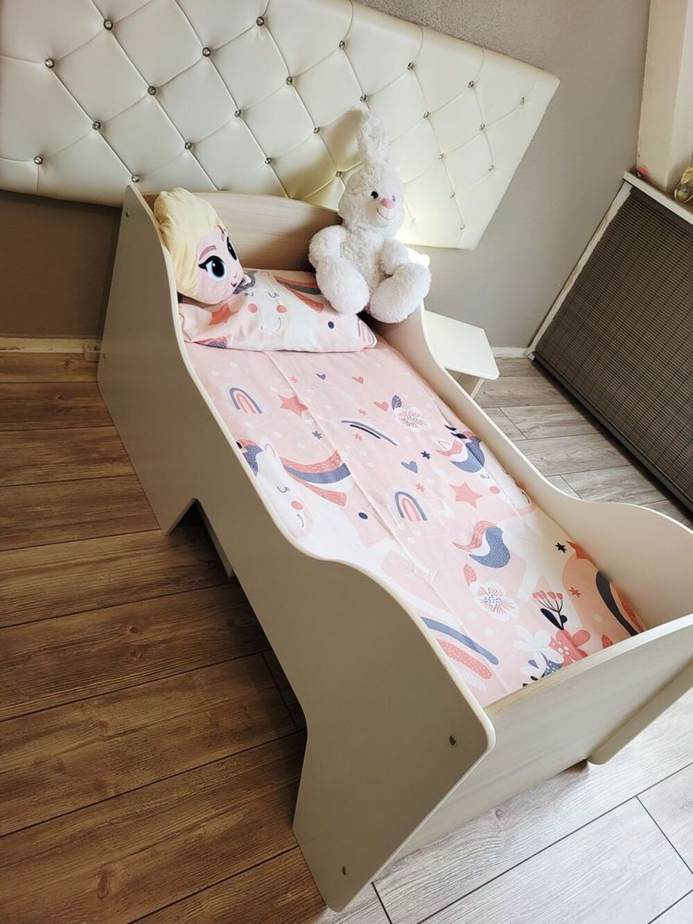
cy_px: 462
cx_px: 346
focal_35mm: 26
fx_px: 694
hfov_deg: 53.1
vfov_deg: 67.3
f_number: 1.8
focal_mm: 5.4
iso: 250
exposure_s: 1/50
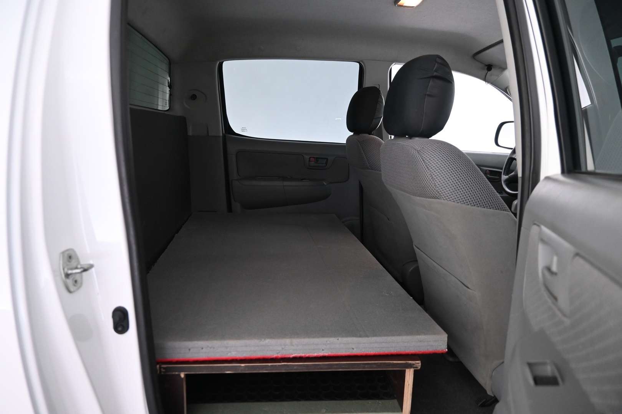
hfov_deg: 73.7
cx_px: 311
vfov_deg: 53.1
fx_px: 415
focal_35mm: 24
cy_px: 207
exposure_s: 1/25
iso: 1400
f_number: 3.5
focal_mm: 16
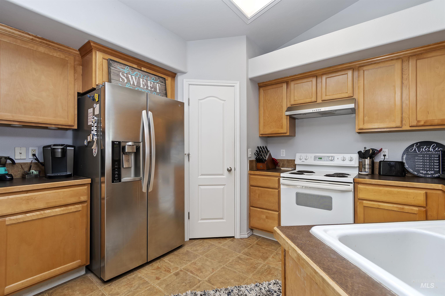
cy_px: 148
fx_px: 185
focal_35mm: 15
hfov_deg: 100.4
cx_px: 222
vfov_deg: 77.3
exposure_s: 1/25
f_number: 6.3
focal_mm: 10
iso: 320
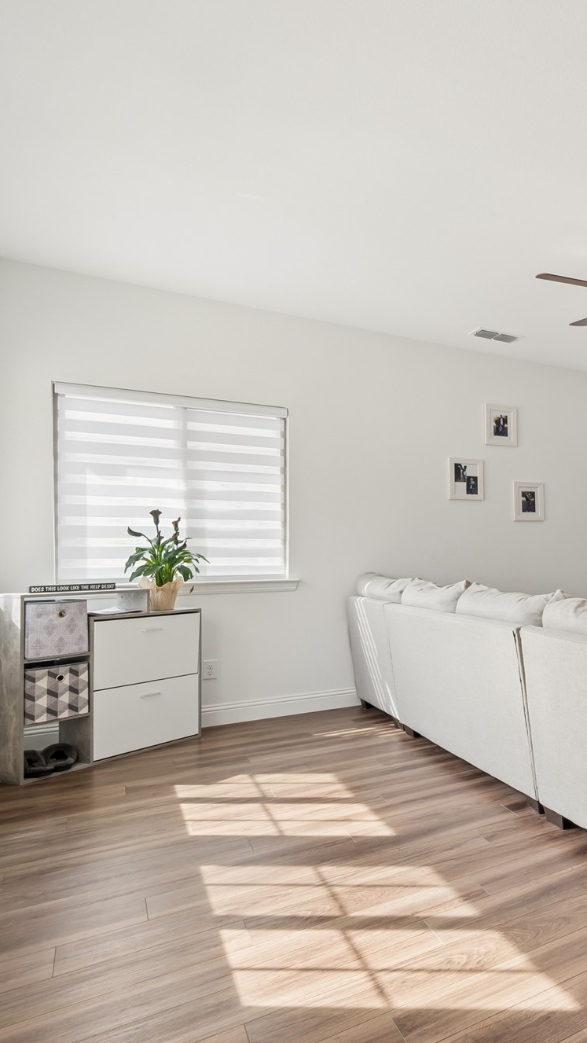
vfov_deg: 76.3
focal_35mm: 24
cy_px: 541
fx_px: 664
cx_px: 674
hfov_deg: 38.0
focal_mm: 14
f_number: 8
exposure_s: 1/40
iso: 200
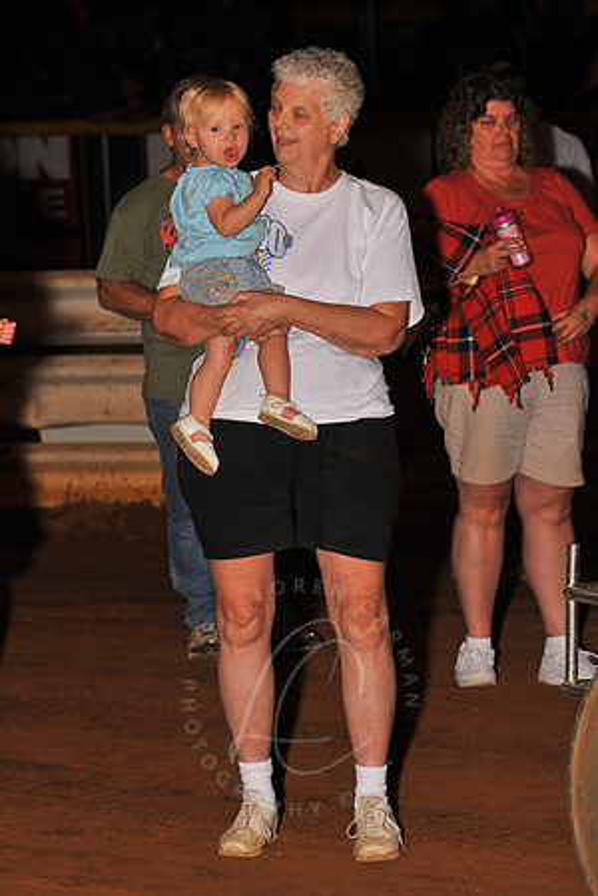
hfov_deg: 10.2
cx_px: 299
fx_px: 3363
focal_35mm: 135
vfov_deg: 15.2
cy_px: 448
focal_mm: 135
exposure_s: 1/320
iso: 500
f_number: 7.1
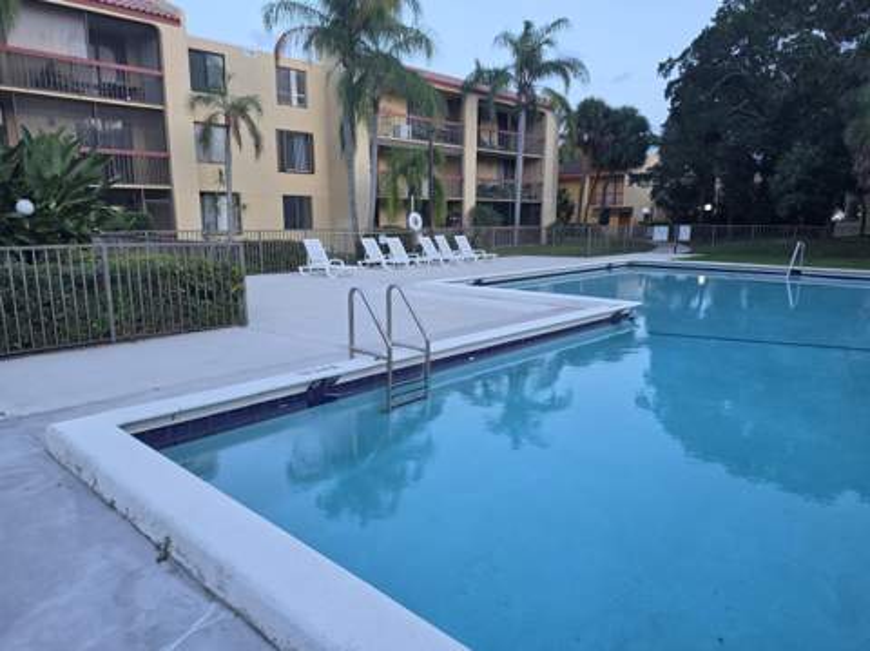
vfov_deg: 58.8
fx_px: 577
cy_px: 326
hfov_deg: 74.0
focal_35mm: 23
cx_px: 435
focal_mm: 6.5
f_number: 1.4
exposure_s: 1/120
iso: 100
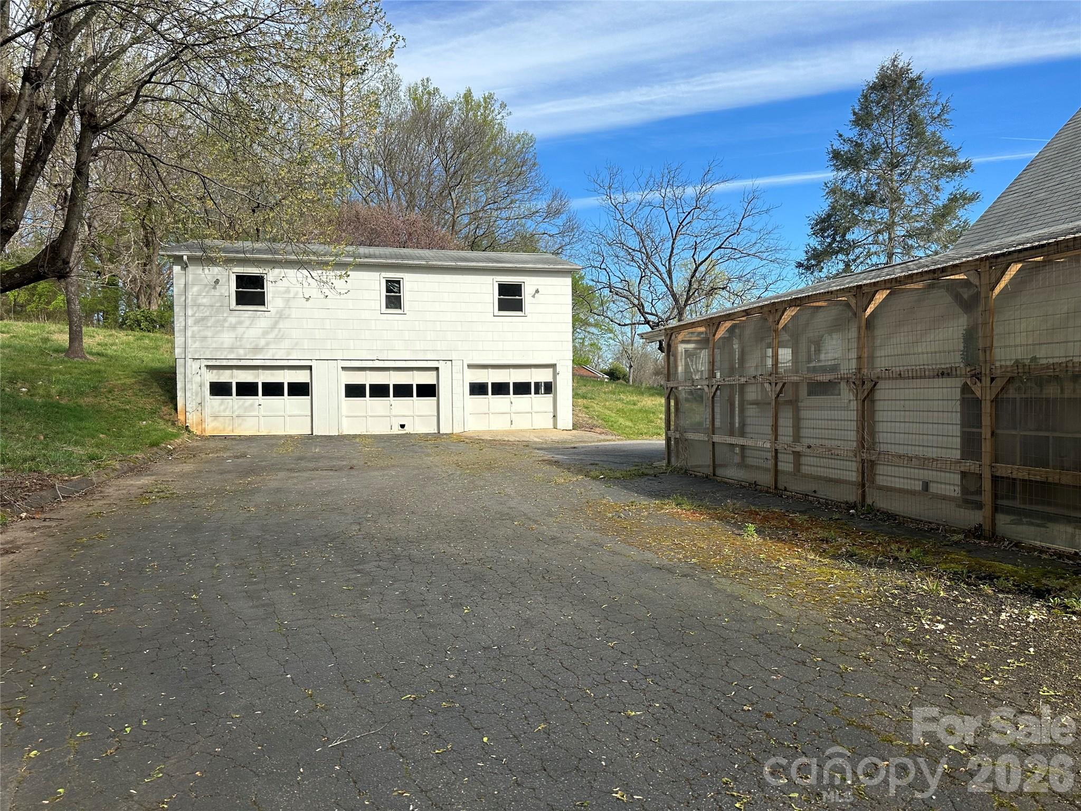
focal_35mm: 24
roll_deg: +0.1
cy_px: 406
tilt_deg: -2.4
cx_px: 540
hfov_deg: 71.6
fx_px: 749
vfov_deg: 56.8
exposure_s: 1/3247
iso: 80
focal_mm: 6.86
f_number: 1.78
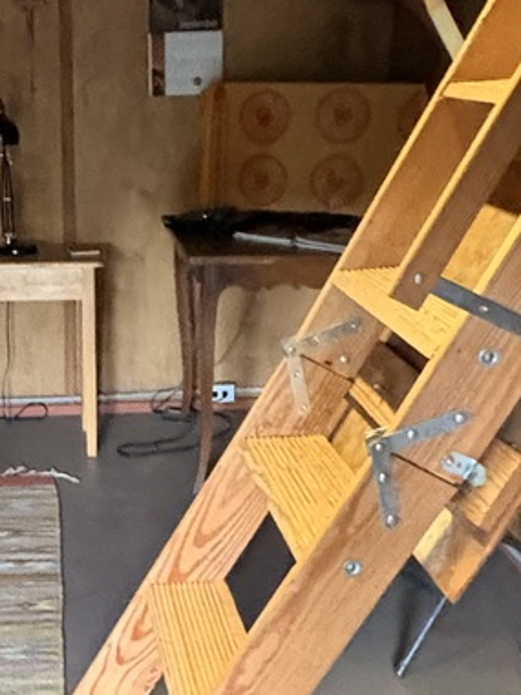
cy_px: 461
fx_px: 1064
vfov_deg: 35.8
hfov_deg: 26.7
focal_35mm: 53
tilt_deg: -17.3
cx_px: 62
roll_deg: +1.5
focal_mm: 2.22
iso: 1000
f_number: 2.2
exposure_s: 1/30
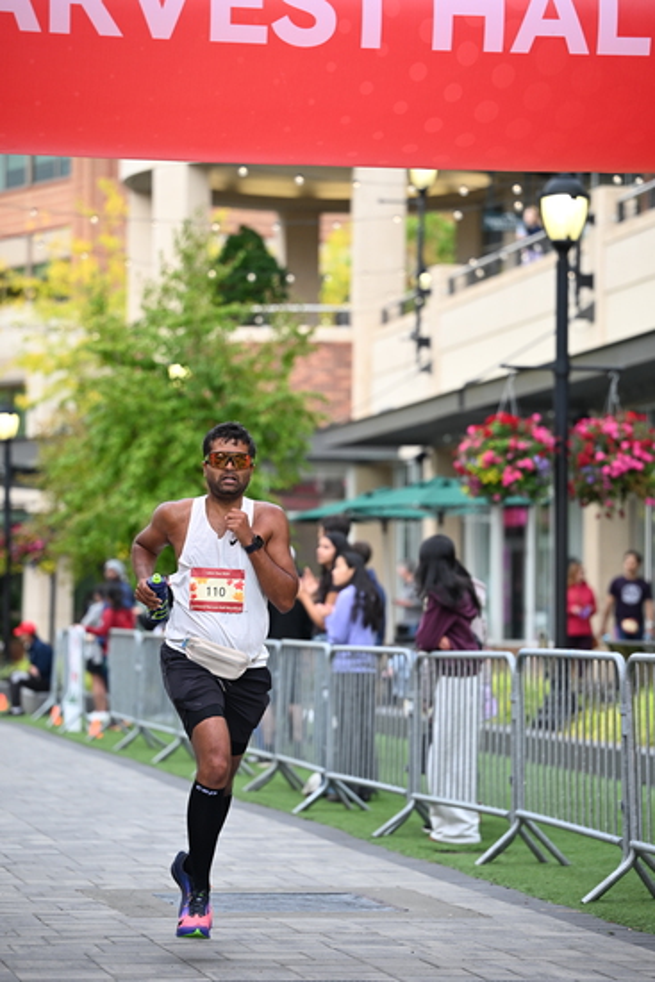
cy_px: 491
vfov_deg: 17.8
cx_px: 328
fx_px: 3136
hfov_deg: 11.9
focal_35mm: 115
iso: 1000
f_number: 2.8
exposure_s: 1/1600
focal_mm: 115
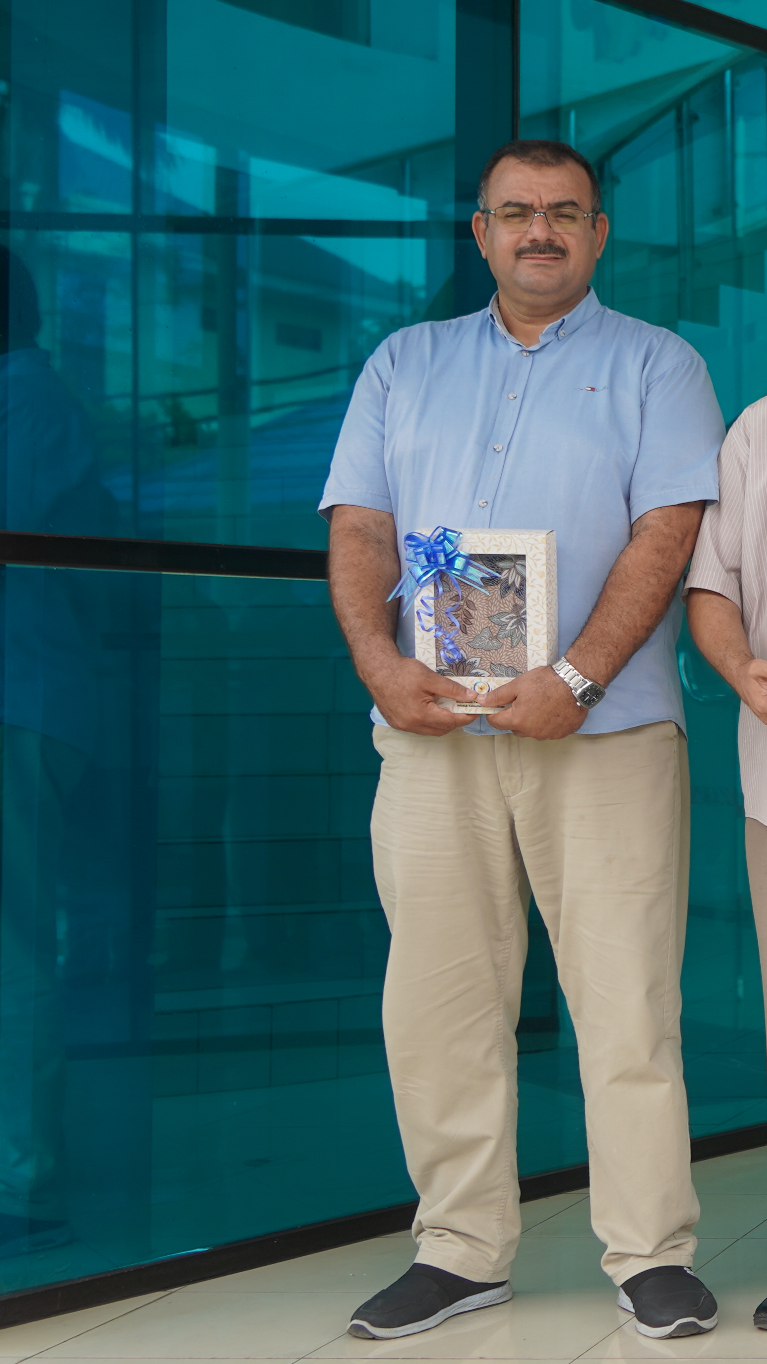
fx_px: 2387
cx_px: 1330
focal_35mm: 66
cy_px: 601
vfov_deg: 31.9
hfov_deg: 15.9
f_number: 4
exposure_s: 1/250
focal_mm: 29
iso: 100
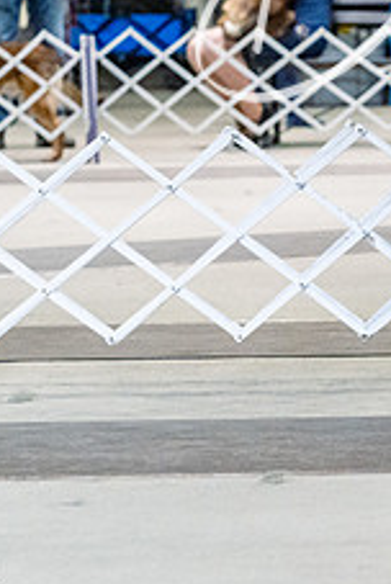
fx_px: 4726
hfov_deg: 4.7
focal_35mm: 291
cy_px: 148
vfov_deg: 7.1
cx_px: 568
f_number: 4.5
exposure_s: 1/400
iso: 6400
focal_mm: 114
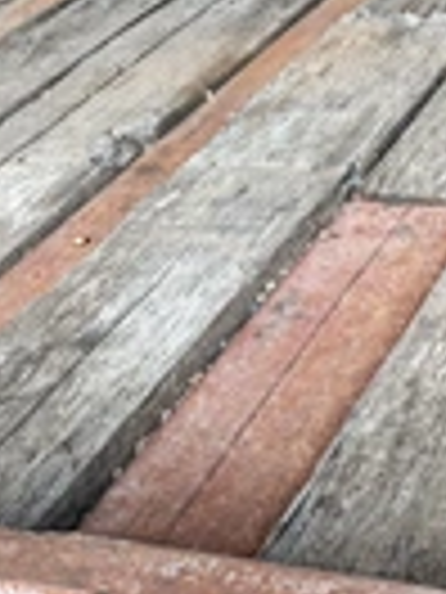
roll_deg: +4.5
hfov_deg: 18.7
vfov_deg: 26.5
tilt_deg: -30.0
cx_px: 577
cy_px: 184
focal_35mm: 73
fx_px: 1254
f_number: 1.78
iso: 64
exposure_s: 1/121
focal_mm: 6.76
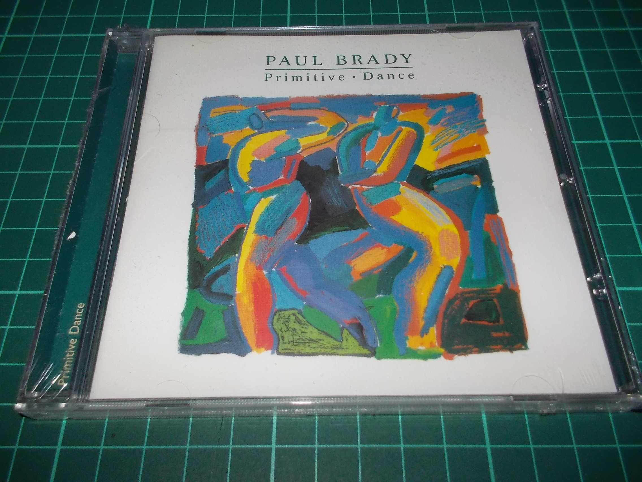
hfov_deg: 61.7
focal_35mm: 29
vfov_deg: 48.2
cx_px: 321
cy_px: 241
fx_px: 538
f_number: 3.3
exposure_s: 1/30
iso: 200
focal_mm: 4.1
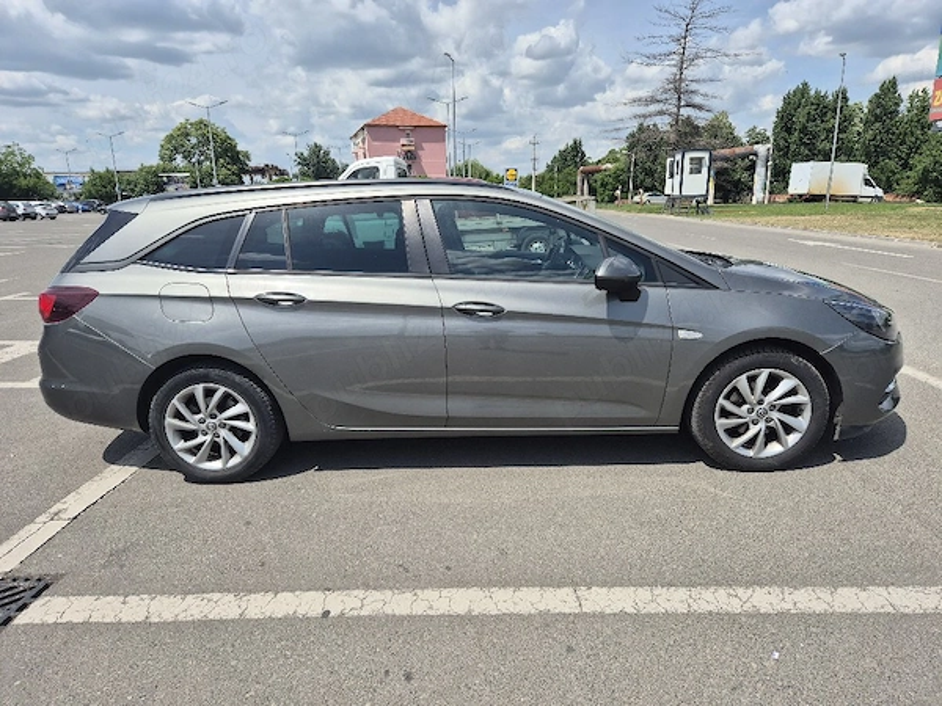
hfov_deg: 73.9
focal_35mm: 23
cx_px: 471
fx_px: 626
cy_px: 353
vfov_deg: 58.9
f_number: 1.8
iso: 25
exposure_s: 1/2500
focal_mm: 5.4
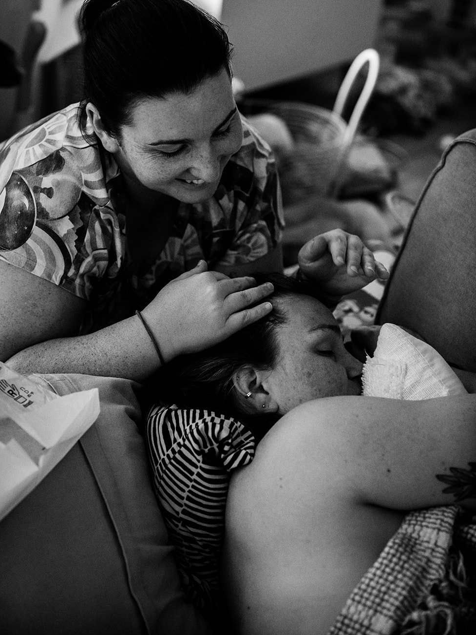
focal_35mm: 59
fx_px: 1082
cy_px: 267
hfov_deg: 24.8
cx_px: 237
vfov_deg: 32.6
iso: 5000
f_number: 2.8
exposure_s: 1/250
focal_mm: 50
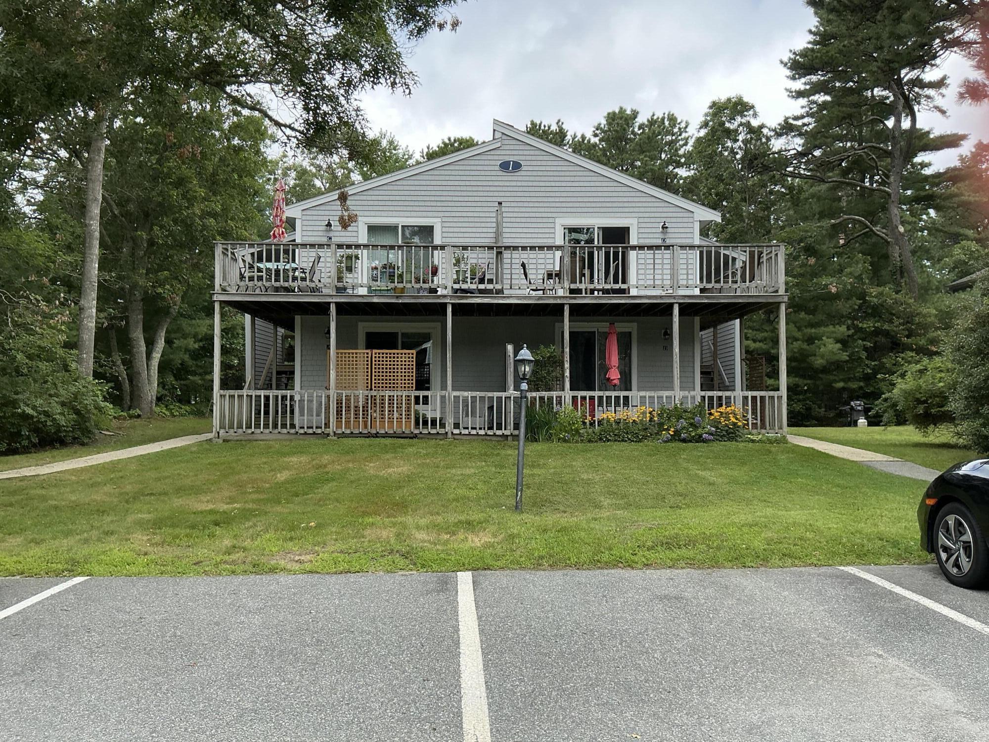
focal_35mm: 28
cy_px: 371
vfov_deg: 49.7
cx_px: 494
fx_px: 800
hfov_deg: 63.4
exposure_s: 1/491
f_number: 1.8
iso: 25
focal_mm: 3
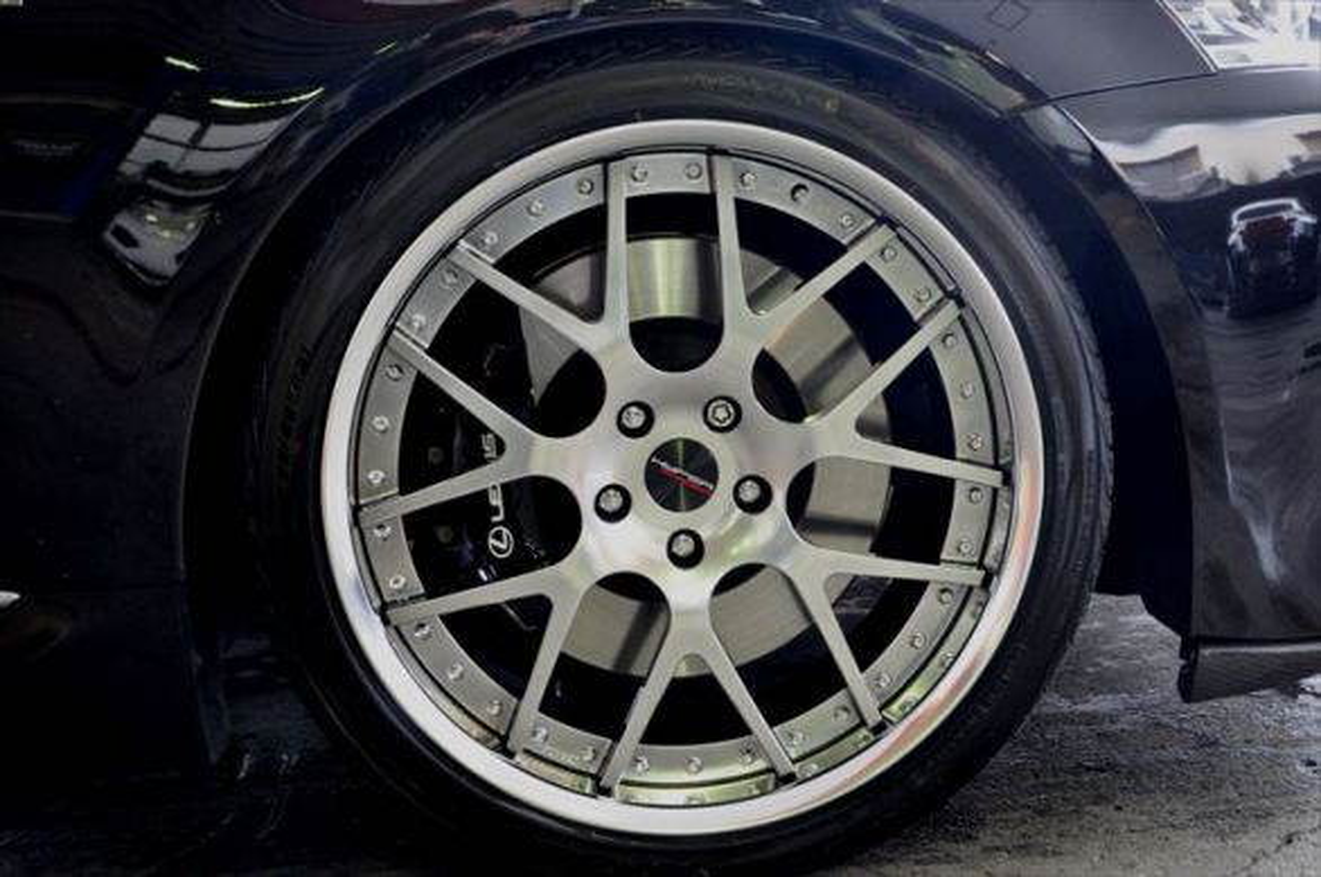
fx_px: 2309
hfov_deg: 31.9
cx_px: 660
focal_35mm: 63
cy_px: 438
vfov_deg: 21.5
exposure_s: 1/30
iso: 1400
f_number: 6.3
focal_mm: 42
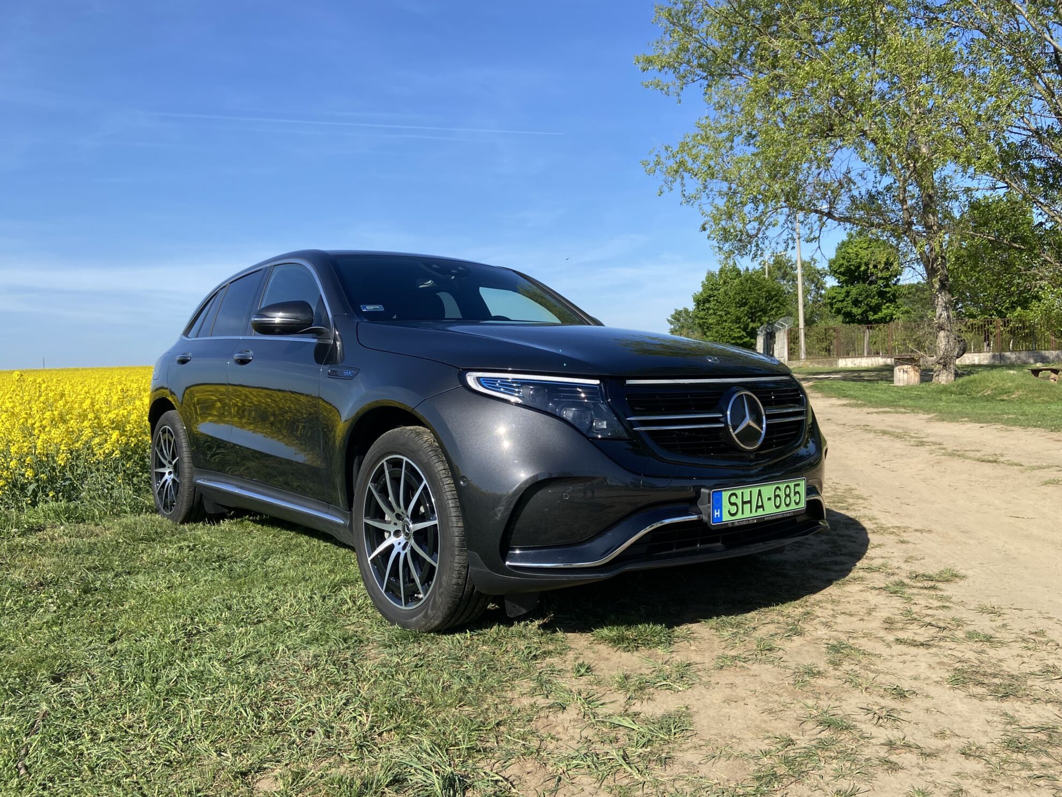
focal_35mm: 26
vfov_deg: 53.1
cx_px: 531
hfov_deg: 67.3
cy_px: 398
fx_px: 798
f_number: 1.8
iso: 32
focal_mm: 4.25
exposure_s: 1/2105
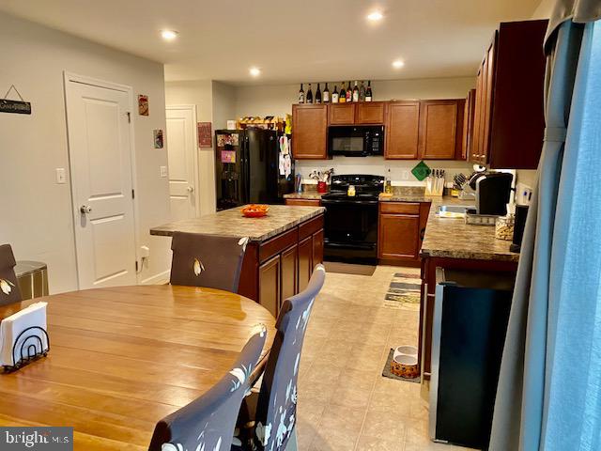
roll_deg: -0.6
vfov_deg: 53.1
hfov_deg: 67.3
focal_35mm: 26
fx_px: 451
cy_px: 226
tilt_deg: -8.1
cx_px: 300
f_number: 1.8
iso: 250
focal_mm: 4.25
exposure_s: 1/60
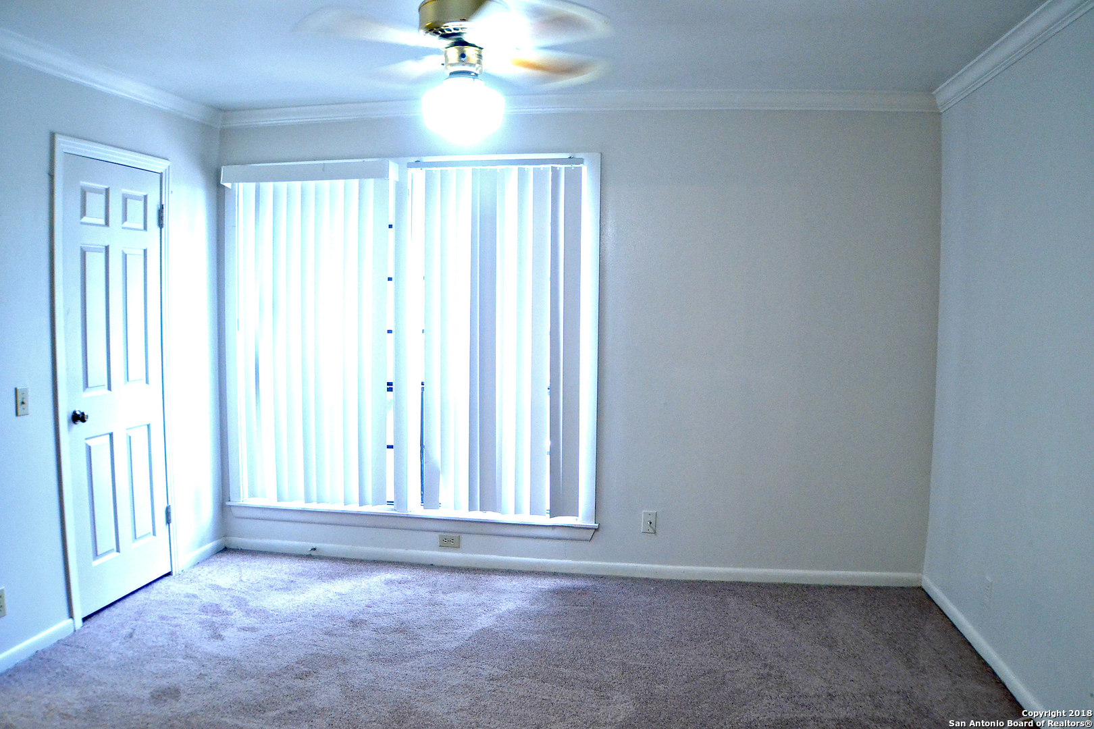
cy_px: 364
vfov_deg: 38.4
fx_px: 1048
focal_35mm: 34
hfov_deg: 55.1
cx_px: 547
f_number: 3.8
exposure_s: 1/60
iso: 2200
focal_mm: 23
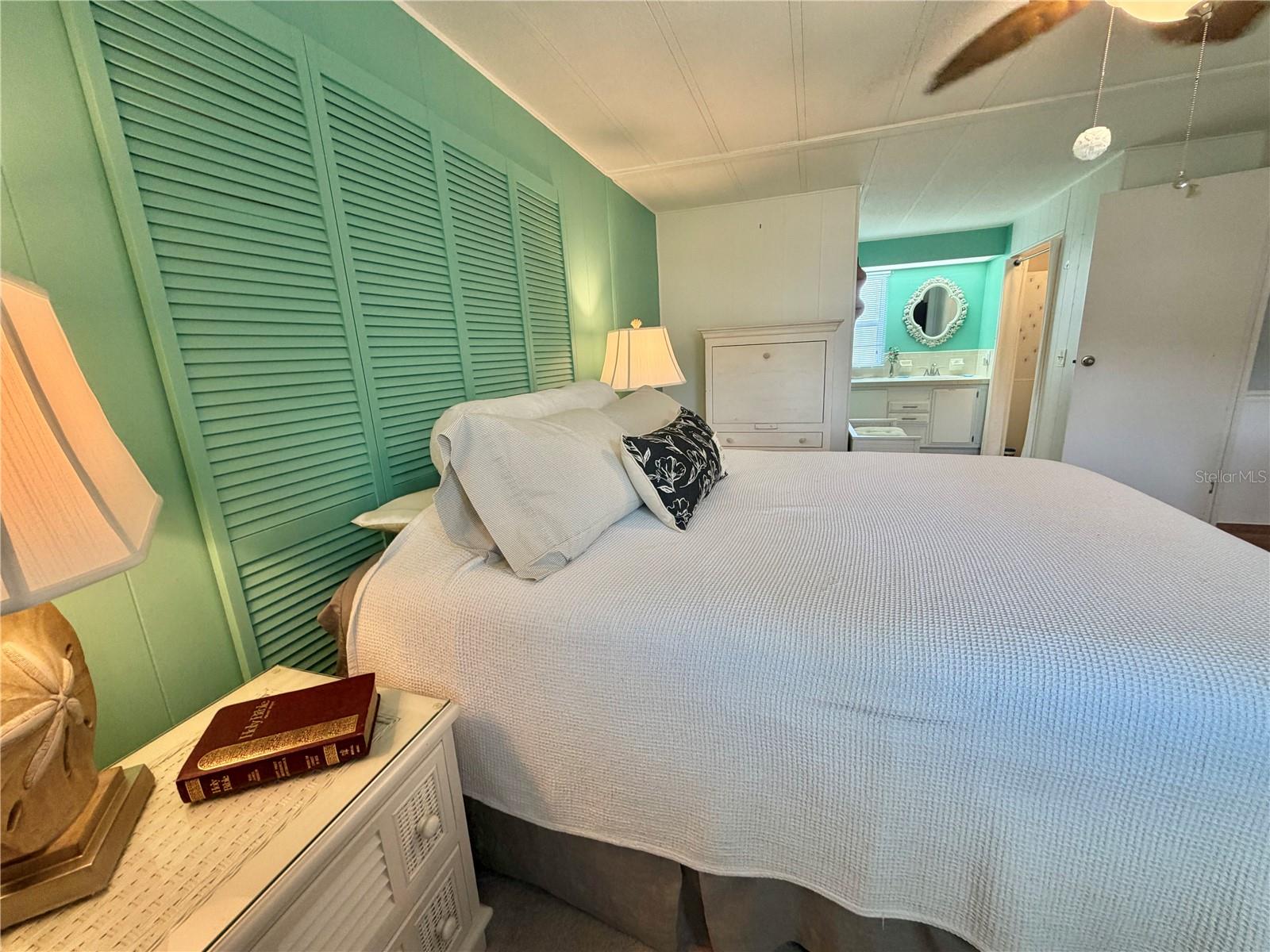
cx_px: 635
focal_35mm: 14
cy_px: 476
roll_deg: +3.1
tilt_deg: -13.6
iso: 160
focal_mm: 2.22
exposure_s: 1/60
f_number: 2.2
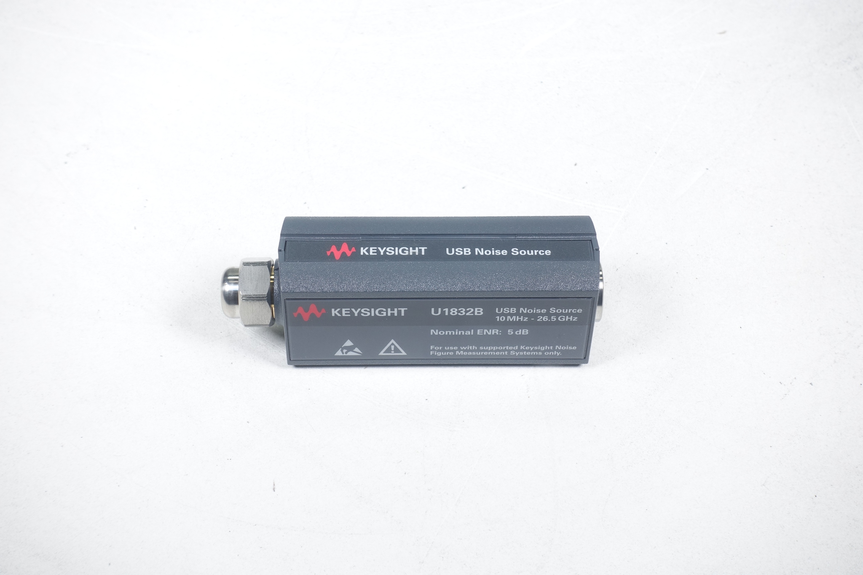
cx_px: 432
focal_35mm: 70
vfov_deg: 19.5
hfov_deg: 28.8
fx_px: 1678
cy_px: 288
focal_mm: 25.7
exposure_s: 1/100
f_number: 5.6
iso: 125
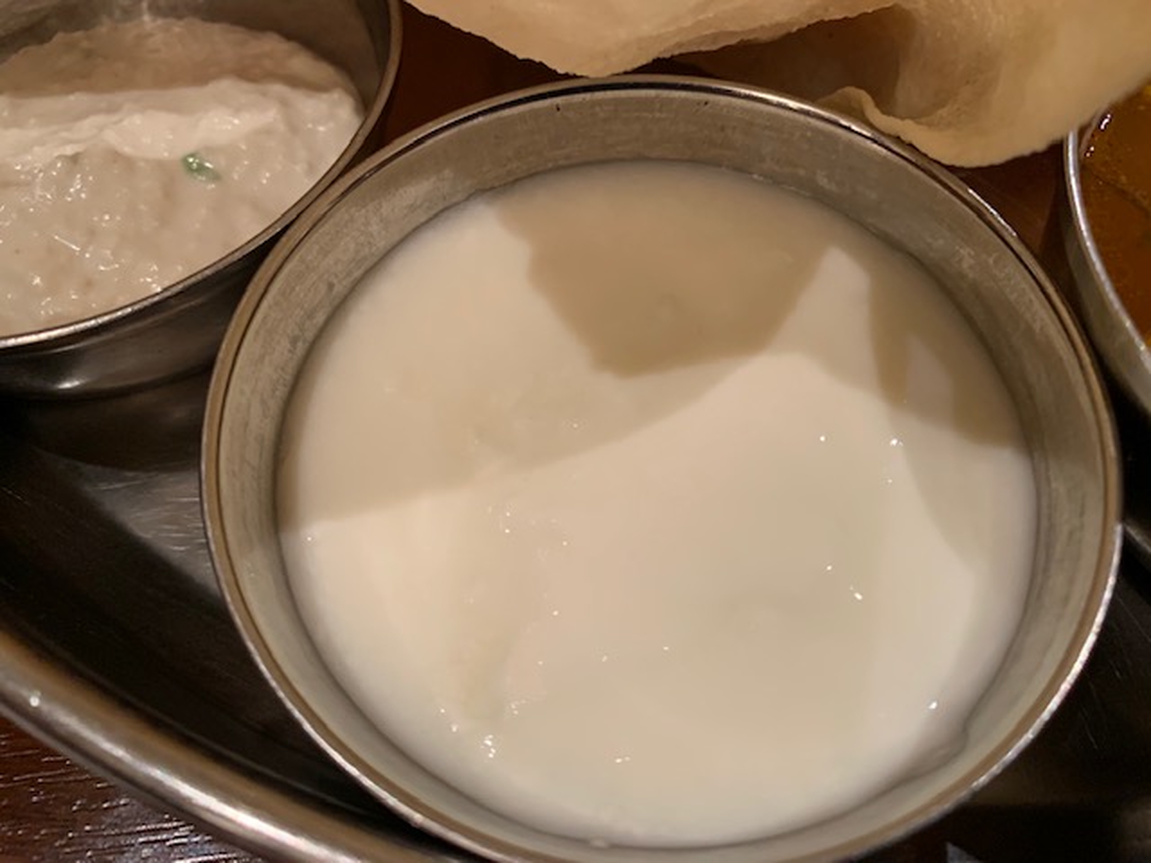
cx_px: 576
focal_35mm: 26
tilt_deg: -61.4
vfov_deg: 53.1
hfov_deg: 67.3
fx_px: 865
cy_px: 432
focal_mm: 4.25
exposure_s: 1/33
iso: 320
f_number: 1.8
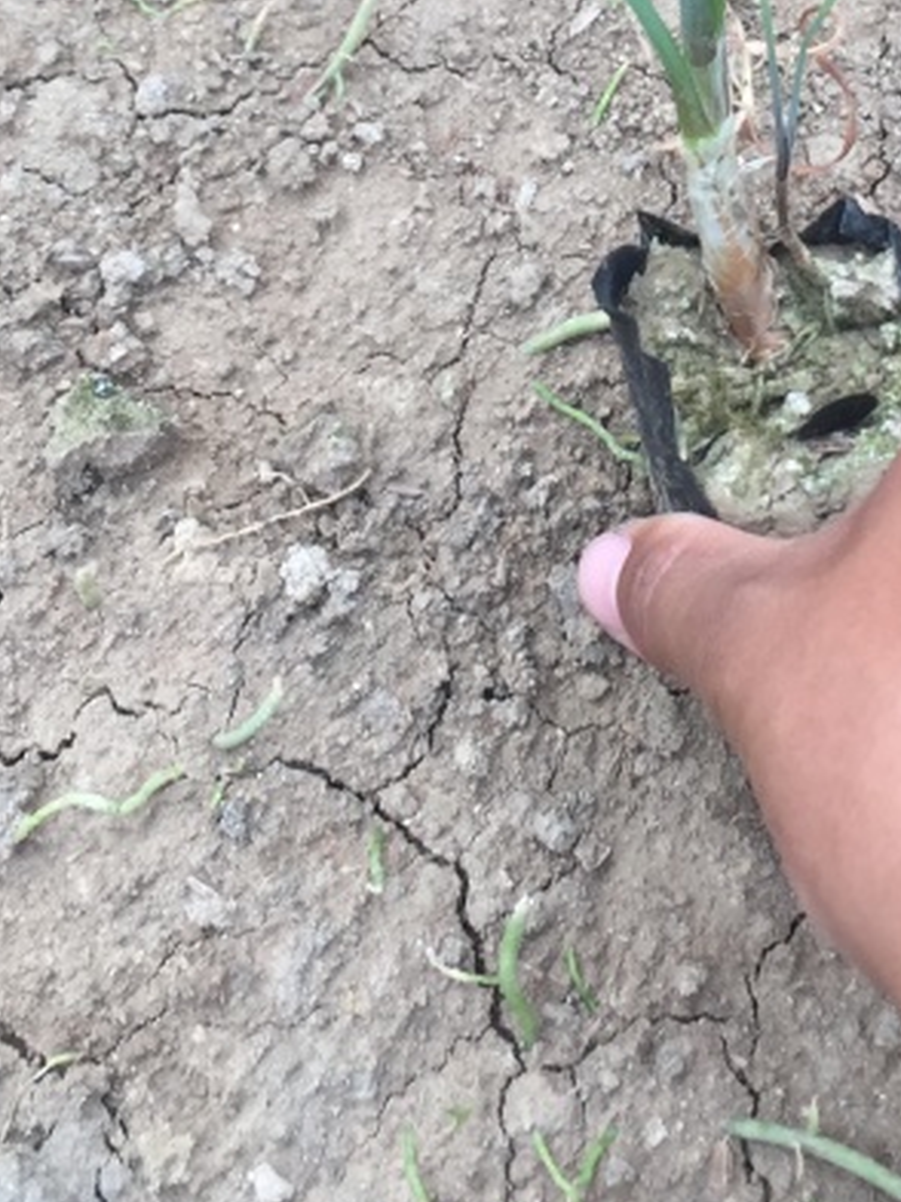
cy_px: -14
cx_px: 671
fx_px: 2742
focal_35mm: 79
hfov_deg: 18.5
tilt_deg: -62.1
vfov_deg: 23.6
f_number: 2.2
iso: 50
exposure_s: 1/100
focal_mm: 4.15
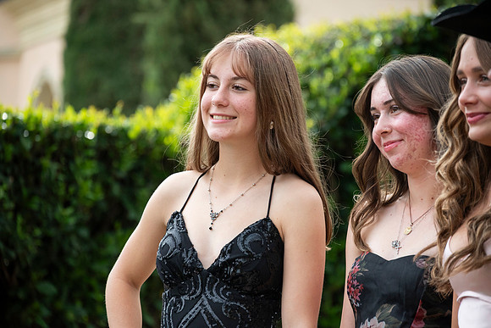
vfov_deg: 6.9
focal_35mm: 200
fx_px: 2728
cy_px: 164
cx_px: 246
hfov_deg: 10.3
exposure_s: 1/1600
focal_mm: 200
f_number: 6.3
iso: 1250
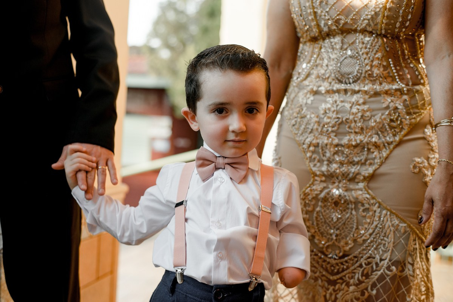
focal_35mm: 50
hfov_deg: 39.6
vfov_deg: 27.0
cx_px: 226
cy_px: 151
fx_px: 629
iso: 500
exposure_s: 1/500
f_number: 2.8
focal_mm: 50
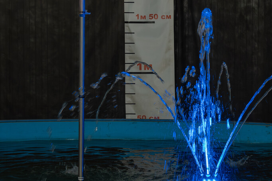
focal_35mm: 106
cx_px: 201
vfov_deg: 12.9
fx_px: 801
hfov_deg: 19.2
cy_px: 90
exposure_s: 1/80
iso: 1600
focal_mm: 29
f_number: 6.3
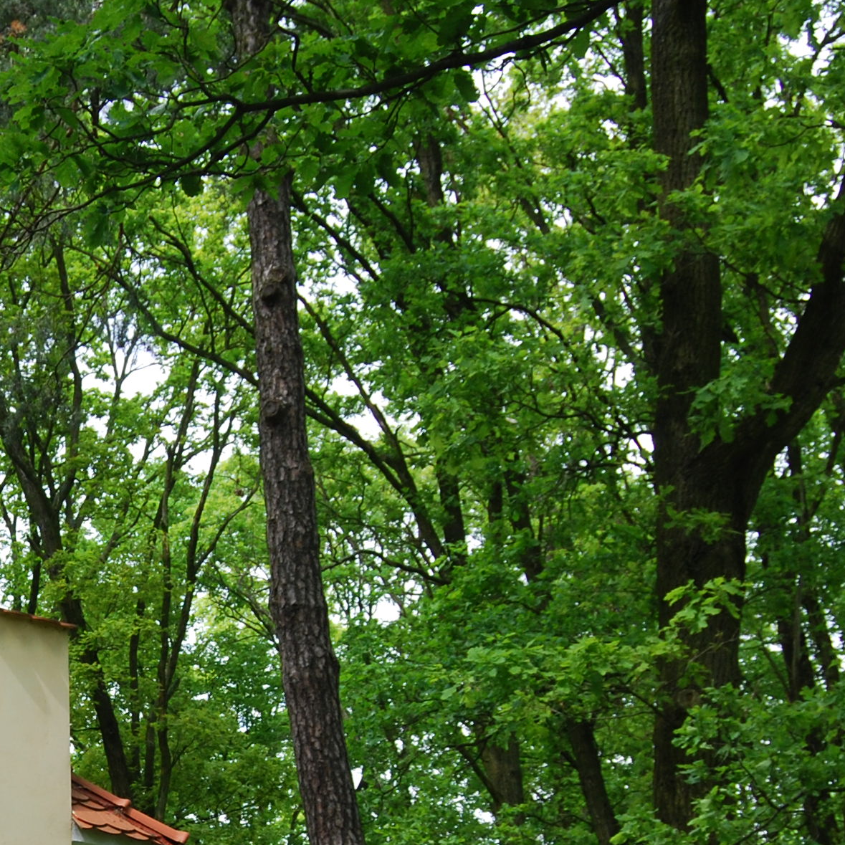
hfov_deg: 15.6
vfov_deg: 15.7
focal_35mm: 109
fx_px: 3010
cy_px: 813
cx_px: -69
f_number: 5.6
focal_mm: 26
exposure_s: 1/125
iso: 180
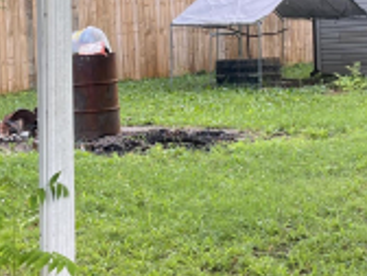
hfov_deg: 19.1
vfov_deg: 14.3
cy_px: 59
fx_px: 1092
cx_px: 176
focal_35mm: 103
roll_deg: +2.7
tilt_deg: -0.7
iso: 40
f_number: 1.6
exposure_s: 1/175
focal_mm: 5.1
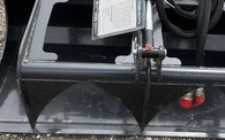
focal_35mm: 63
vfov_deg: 20.6
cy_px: 59
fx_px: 386
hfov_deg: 32.2
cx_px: 151
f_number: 1.8
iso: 25
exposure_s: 1/855
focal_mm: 3
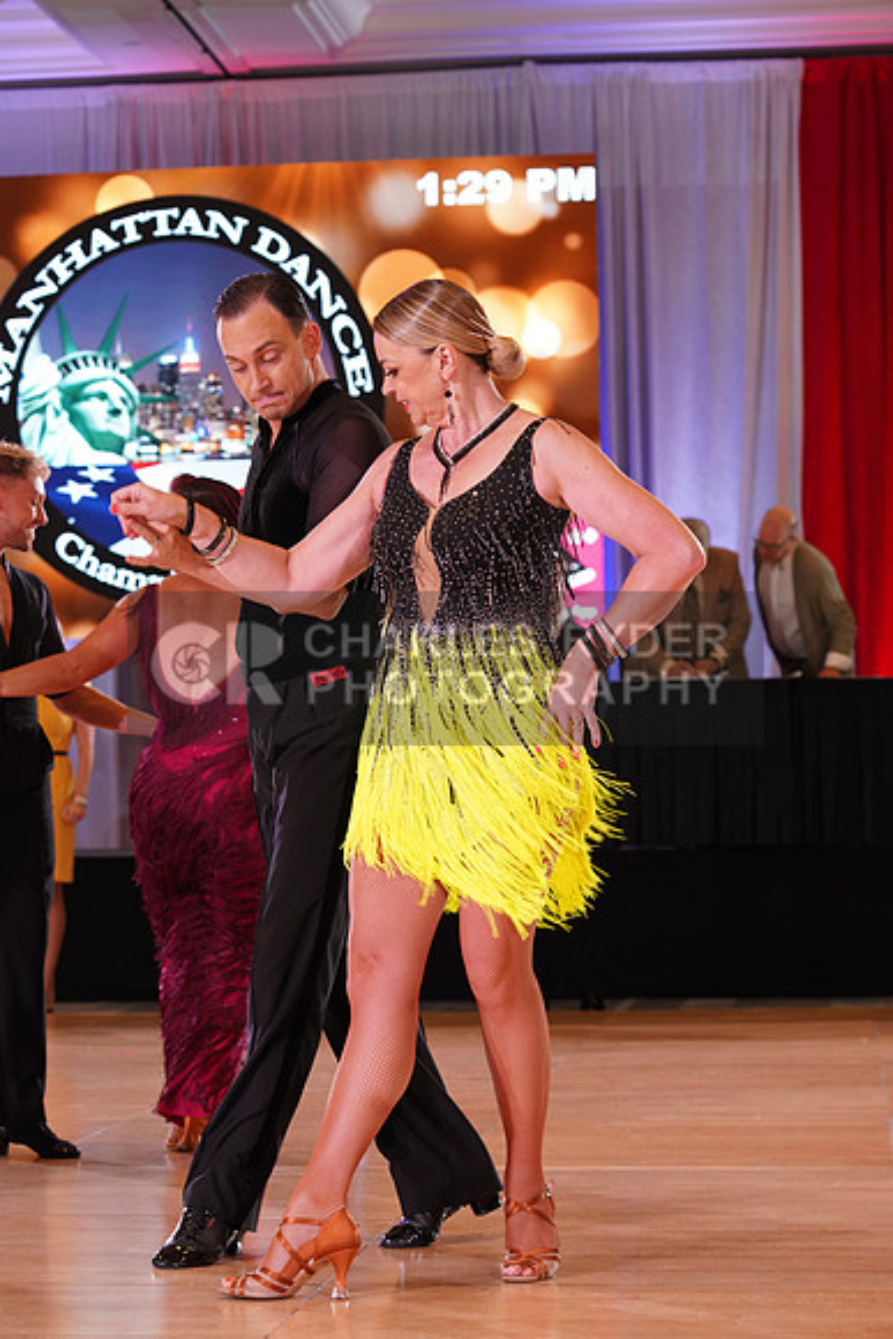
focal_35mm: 91
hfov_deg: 15.0
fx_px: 3384
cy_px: 670
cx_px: 446
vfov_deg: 22.4
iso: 1600
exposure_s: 1/160
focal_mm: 91
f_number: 5.6
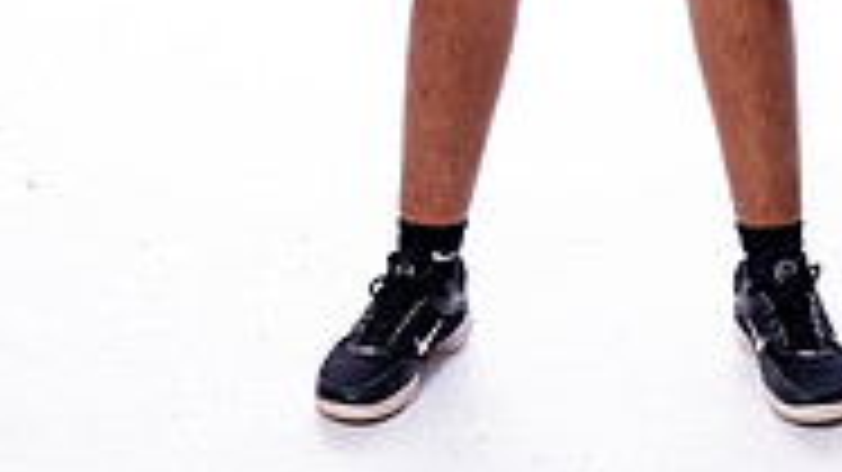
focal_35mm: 136
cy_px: -517
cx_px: 594
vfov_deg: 8.4
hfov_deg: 15.7
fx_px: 3035
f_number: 8
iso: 400
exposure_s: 1/250
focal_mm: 54
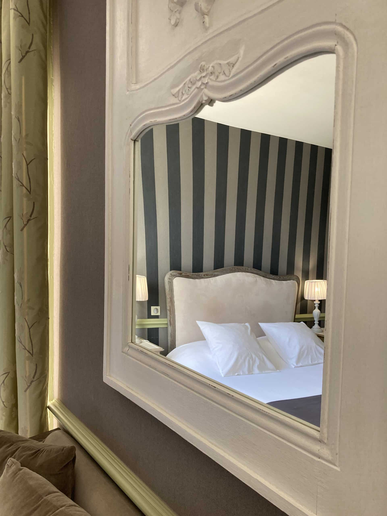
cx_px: 194
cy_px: 258
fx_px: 417
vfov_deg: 63.4
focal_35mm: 28
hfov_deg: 49.7
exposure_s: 1/85
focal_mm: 3.99
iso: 80
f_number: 1.8
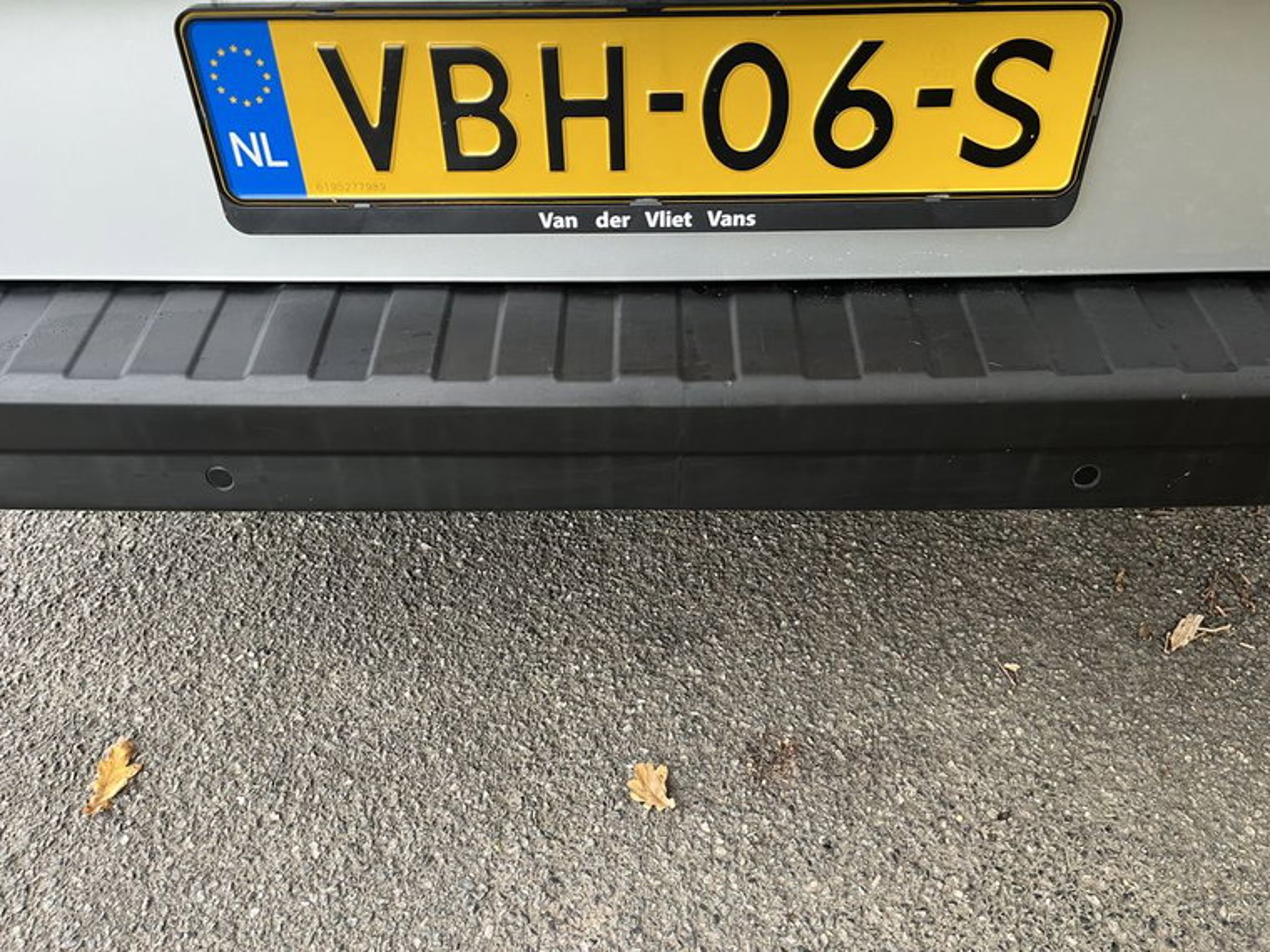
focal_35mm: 26
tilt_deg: -41.0
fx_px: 954
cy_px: 476
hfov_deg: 67.3
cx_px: 635
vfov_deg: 53.1
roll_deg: +0.9
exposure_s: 1/70
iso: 125
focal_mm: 5.1
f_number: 1.6
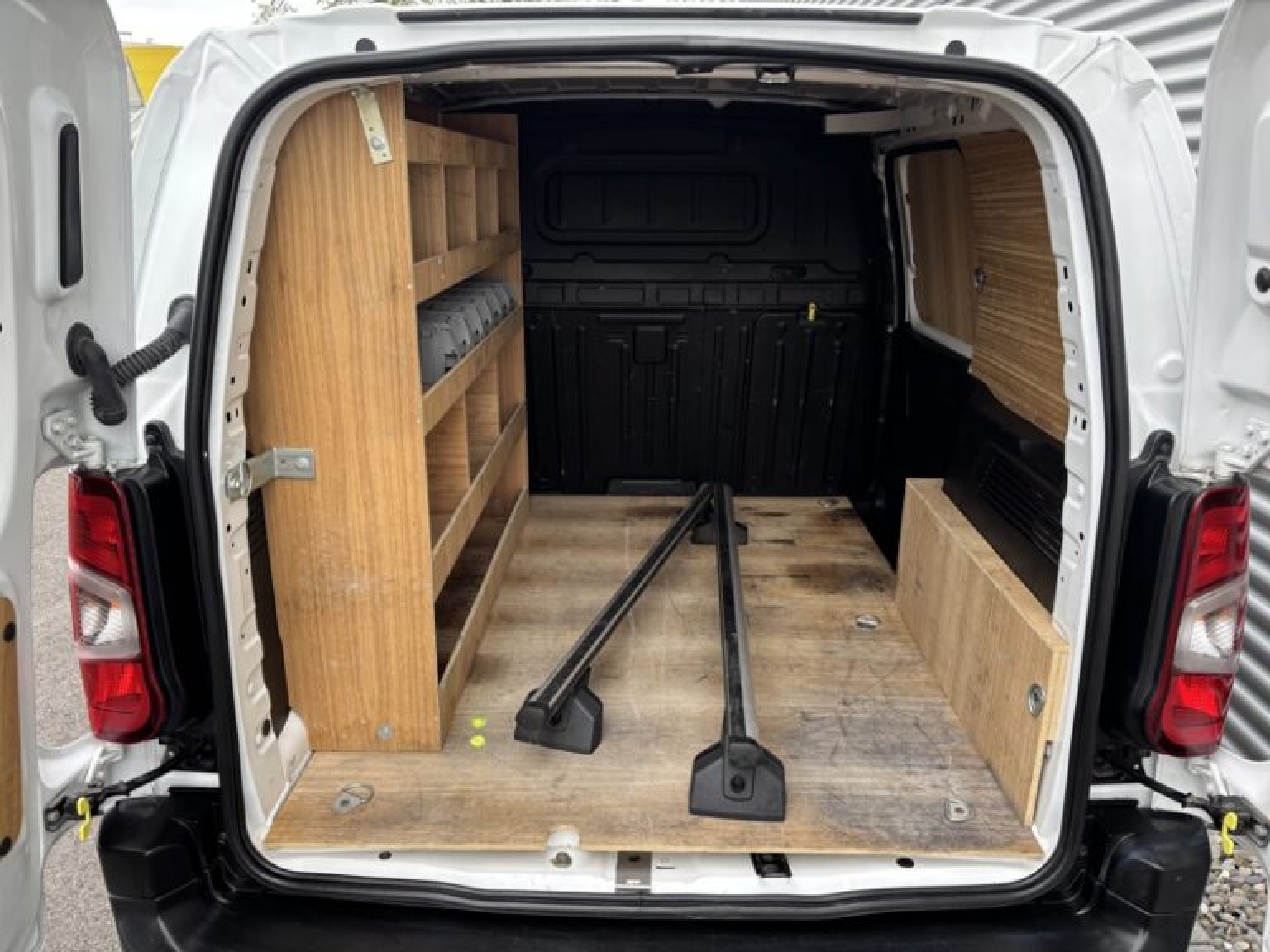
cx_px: 635
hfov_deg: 67.3
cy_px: 476
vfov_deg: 53.1
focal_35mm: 26
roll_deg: -0.8
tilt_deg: -17.9
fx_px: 954
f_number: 1.6
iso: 40
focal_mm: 5.96
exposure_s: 1/121
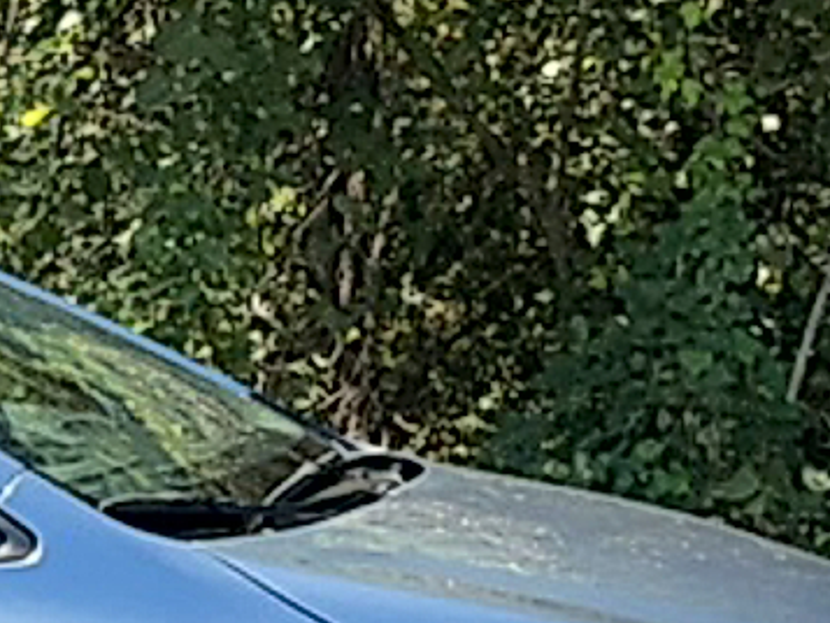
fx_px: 3118
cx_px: -363
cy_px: 318
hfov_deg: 14.3
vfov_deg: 11.4
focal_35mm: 130
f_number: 1.8
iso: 25
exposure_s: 1/540
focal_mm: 3
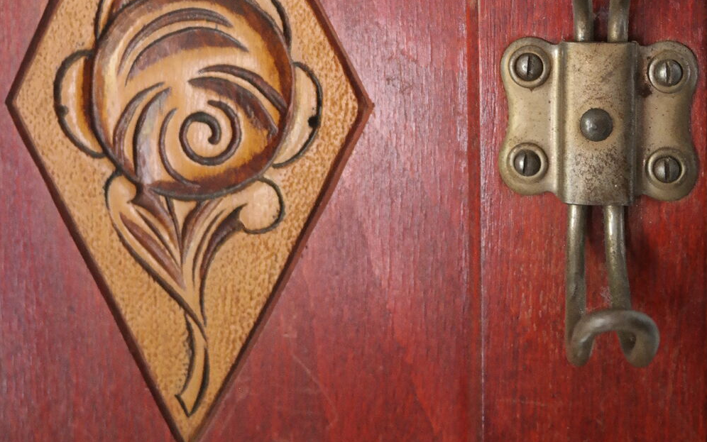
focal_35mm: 76
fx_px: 1465
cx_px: 385
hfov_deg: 27.1
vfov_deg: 16.6
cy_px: -60
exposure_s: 1/30
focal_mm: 28
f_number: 5.6
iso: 1600
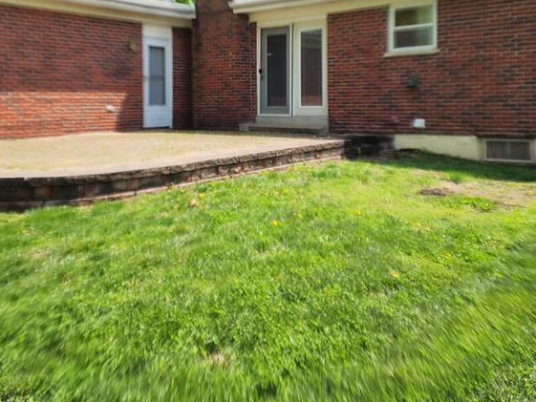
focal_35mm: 42
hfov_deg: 44.8
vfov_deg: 33.0
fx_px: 650
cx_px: 255
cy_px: 58
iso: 12
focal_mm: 6.4
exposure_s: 1/1350
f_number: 1.8
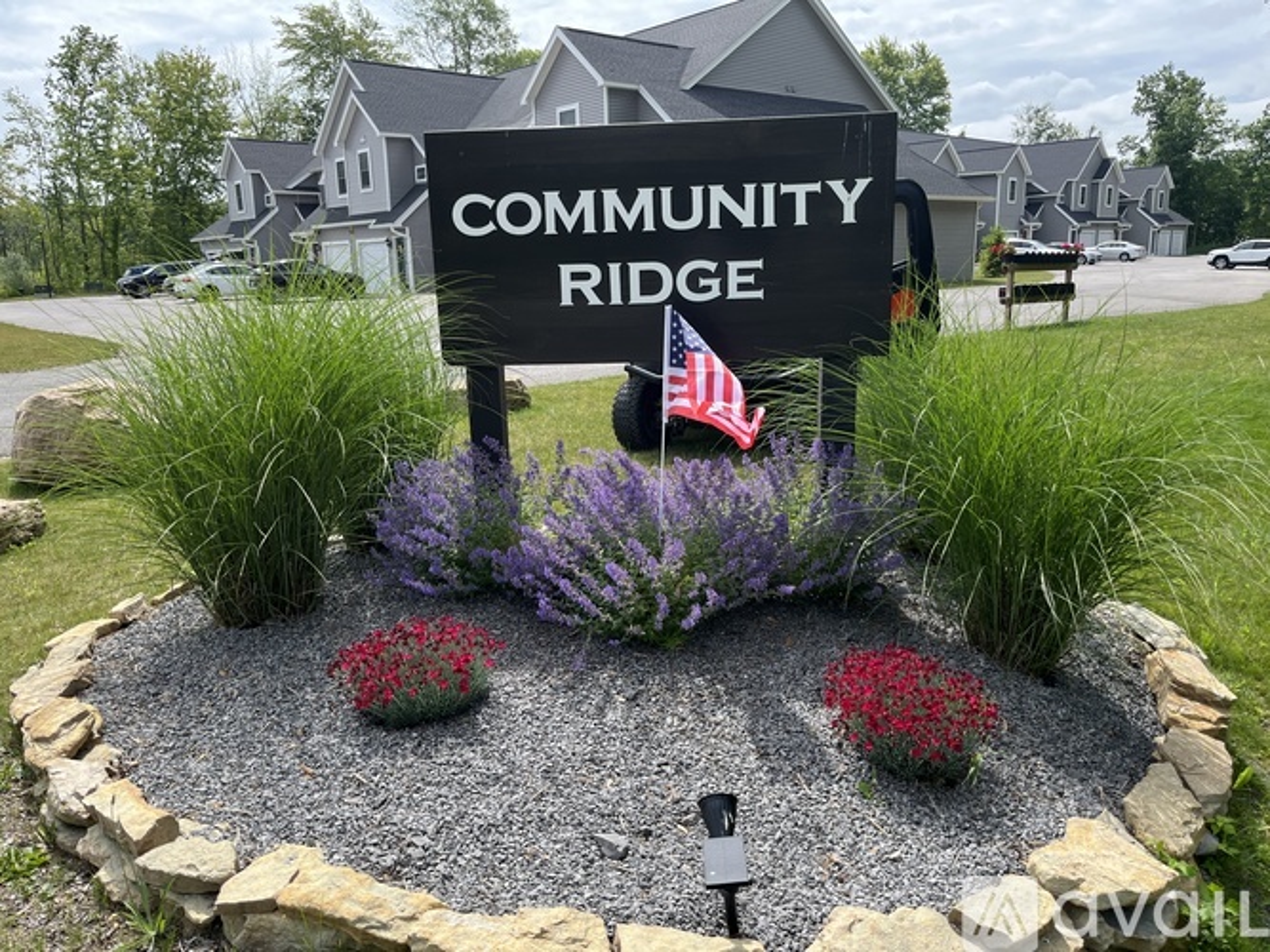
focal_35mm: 26
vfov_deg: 53.0
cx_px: 635
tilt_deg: -13.0
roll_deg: +1.4
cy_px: 476
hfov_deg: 67.3
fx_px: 954
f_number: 1.6
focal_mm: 5.1
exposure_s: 1/1721
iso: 50
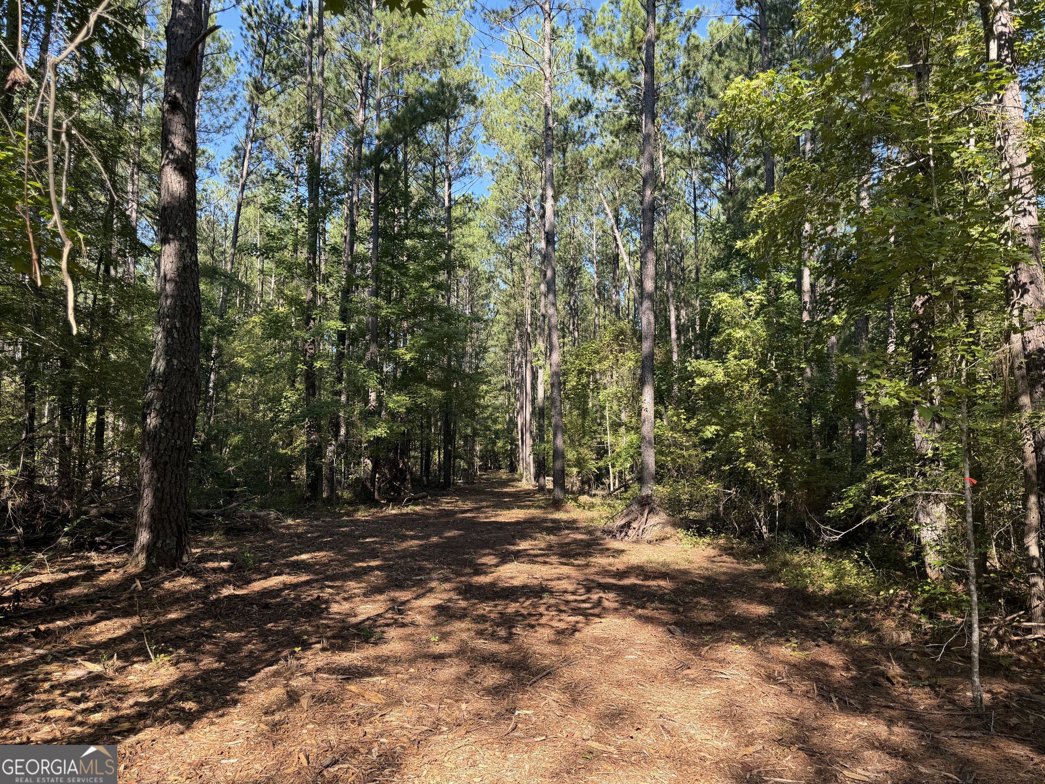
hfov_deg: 71.6
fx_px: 725
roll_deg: +0.4
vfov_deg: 56.8
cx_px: 522
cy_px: 392
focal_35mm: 24
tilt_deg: +3.8
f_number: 1.78
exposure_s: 1/571
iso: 80
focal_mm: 6.76
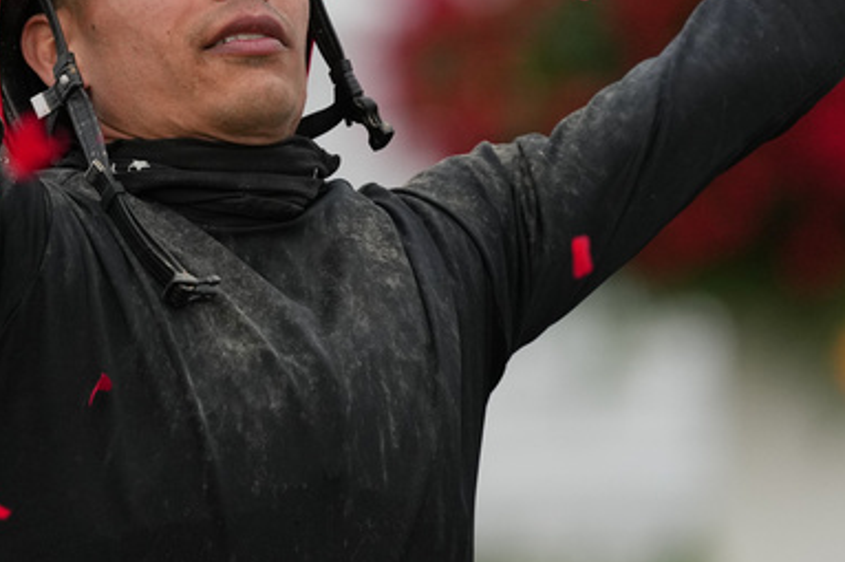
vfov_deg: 1.7
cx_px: 199
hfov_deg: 2.6
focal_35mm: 802
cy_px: 71
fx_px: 18816
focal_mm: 300
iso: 1250
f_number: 2.8
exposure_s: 1/2000
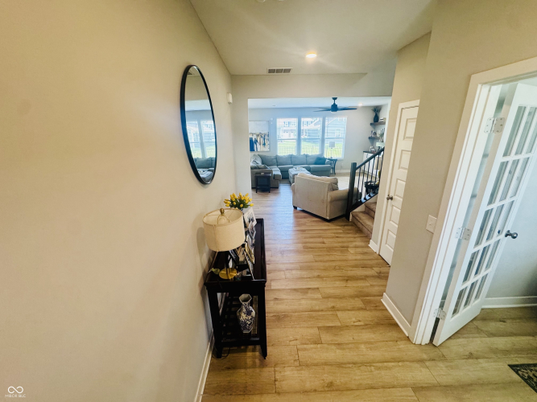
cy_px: 201
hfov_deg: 102.1
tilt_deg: -18.7
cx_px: 268
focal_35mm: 14
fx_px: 217
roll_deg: +0.5
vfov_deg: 85.7
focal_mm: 2.22
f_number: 2.2
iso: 200
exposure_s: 1/120
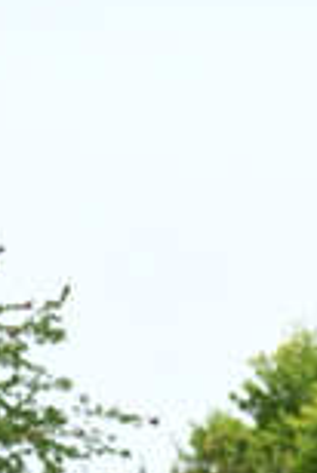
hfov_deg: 6.0
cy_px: 826
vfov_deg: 8.7
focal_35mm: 228
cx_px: 251
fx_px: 3005
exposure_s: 1/800
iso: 1600
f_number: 4
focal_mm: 64
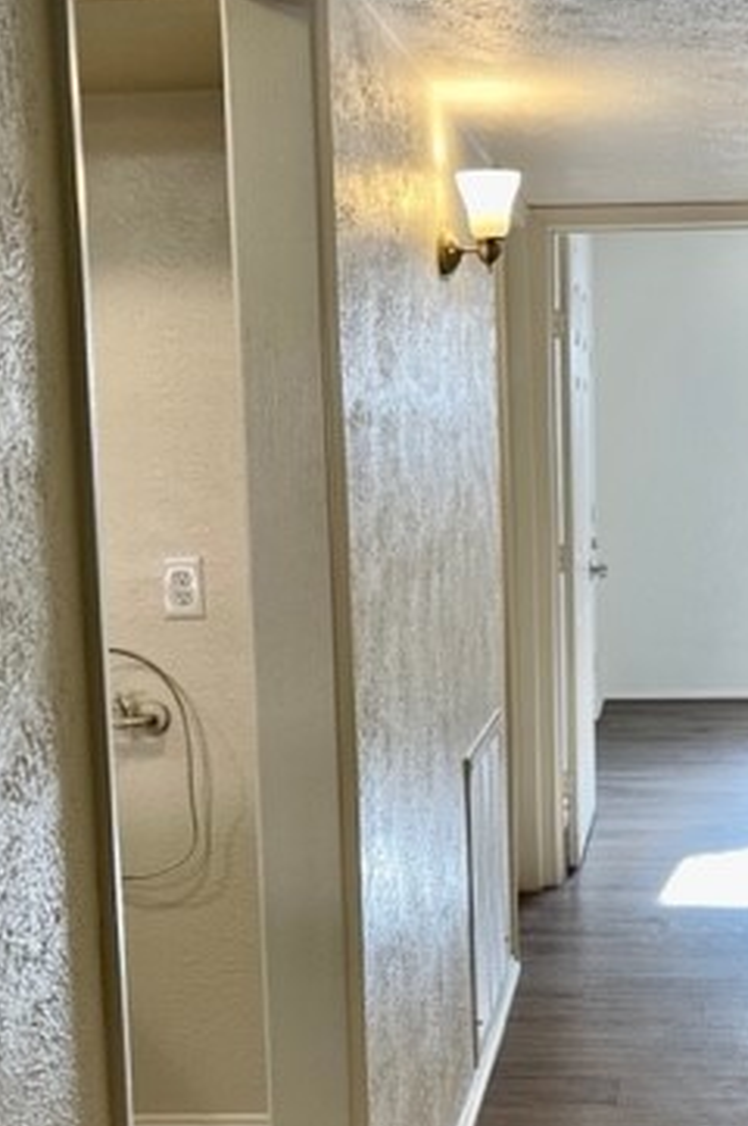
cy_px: 627
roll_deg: +1.6
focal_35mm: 48
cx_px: 583
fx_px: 1499
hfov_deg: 27.5
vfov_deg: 41.1
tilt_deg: -8.0
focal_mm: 5.1
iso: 125
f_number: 1.6
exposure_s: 1/120
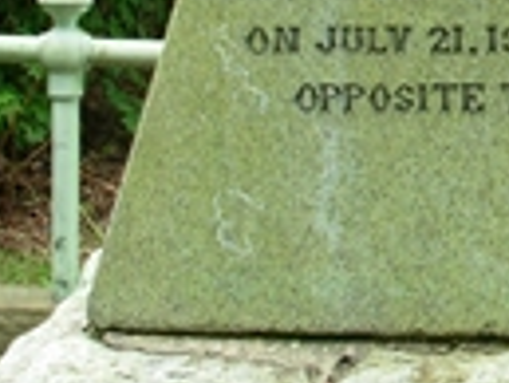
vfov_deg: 10.4
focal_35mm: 141
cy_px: -59
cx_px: 410
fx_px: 2075
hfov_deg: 13.9
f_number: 2.9
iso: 50
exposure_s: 1/80.6
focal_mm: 6.3
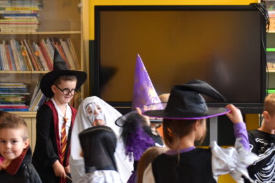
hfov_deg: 10.5
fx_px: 1489
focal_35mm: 195
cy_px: 157
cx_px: 175
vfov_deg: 7.0
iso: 800
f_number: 4.5
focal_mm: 70
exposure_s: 1/60
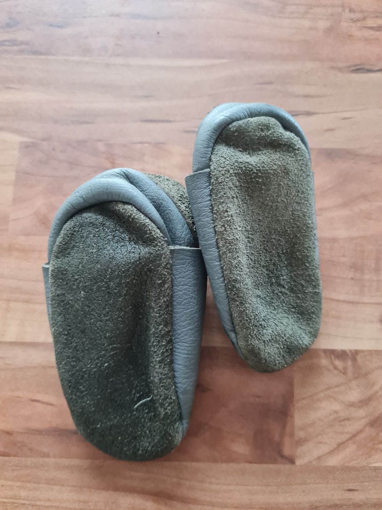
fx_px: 382
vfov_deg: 67.3
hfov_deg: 53.1
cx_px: 191
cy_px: 255
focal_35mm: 26
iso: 400
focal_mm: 5.4
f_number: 1.8
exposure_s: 1/50
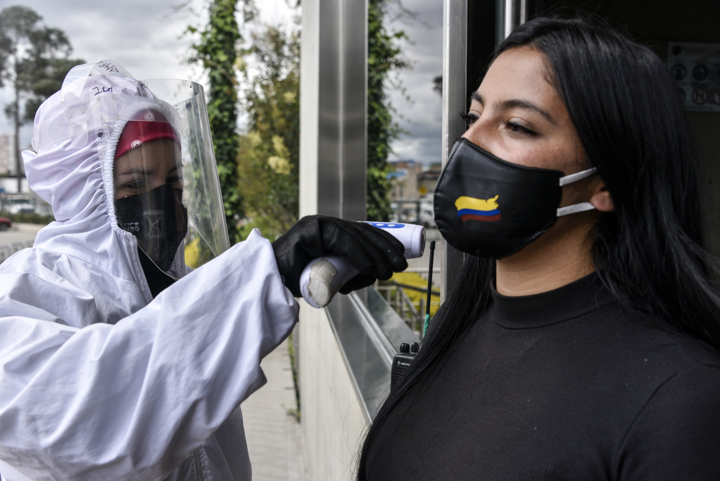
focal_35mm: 42
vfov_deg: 31.9
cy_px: 240
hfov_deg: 46.4
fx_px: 840
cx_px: 360
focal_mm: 42
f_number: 8
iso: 200
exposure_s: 1/640
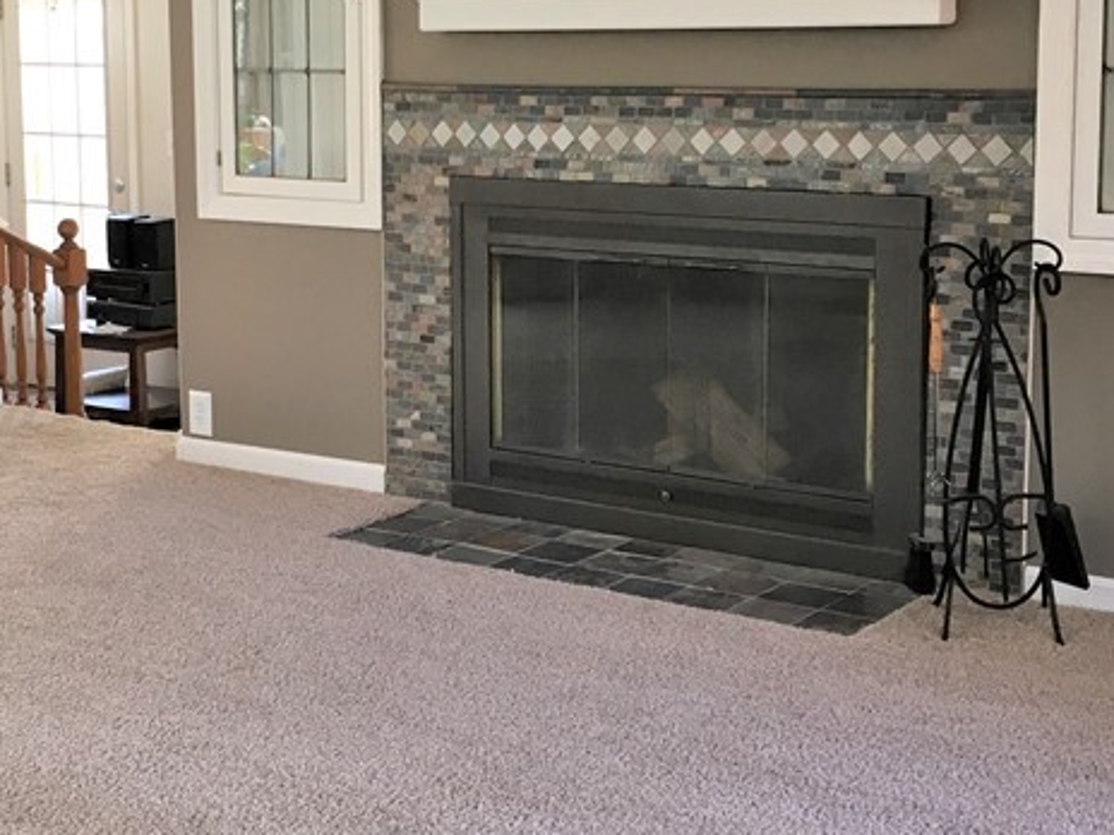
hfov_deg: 29.9
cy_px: 298
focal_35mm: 64
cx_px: 329
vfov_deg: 22.9
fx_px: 2060
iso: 64
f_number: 2.2
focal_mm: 4.15
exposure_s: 1/30
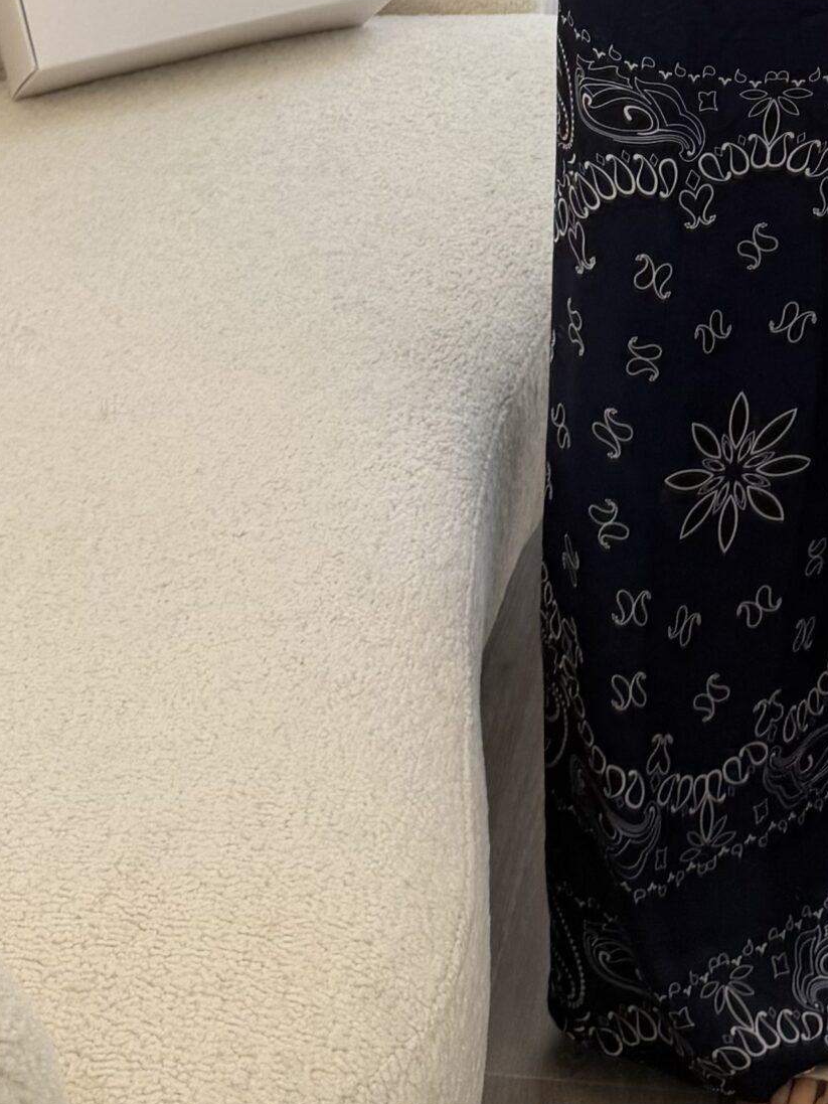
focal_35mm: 56
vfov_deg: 33.5
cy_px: 249
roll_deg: -1.6
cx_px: 831
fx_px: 1786
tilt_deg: -28.6
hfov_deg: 24.9
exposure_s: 1/121
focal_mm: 6.76
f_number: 1.78
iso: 64
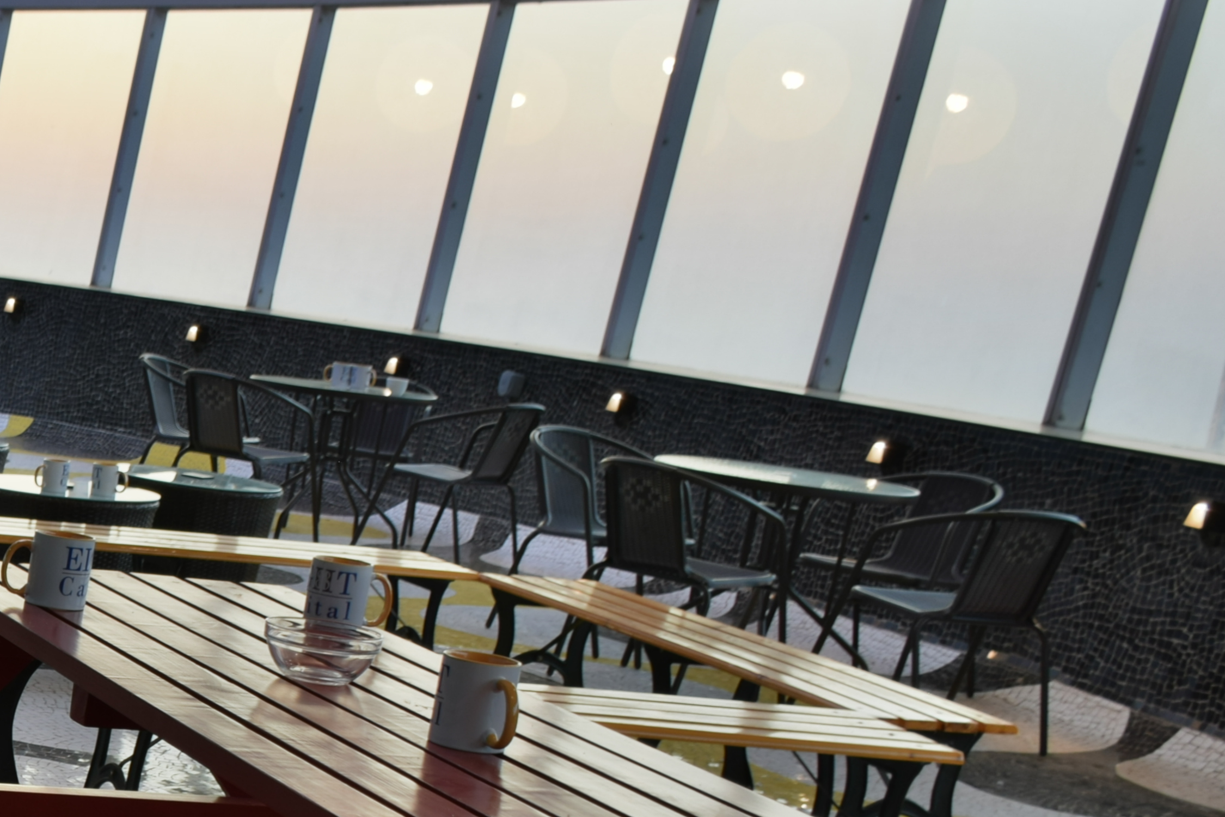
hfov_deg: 24.4
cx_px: -375
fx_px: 2450
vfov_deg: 18.5
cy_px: 781
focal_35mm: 72
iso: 125
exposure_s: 1/20
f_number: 5
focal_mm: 18
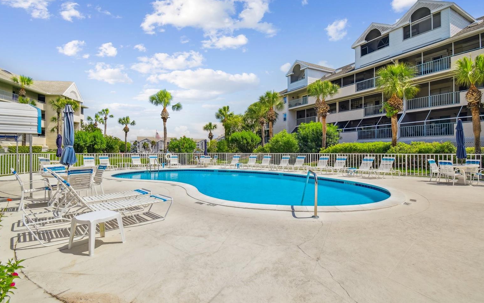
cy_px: 152
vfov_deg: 68.0
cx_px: 251
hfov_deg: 94.3
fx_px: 224
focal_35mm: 17
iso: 100
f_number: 7.1
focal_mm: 11
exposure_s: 1/125
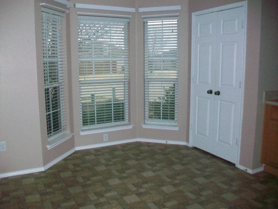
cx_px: 139
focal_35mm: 32
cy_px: 104
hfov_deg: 56.8
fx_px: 257
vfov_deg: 44.2
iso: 400
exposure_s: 1/500
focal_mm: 5.7
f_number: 2.8
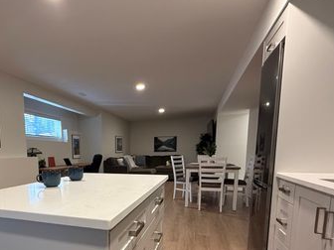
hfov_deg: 67.1
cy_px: 186
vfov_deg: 52.6
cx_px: 106
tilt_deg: -8.0
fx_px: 241
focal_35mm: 25
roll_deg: +0.7
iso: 200
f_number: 2.2
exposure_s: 1/60
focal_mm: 2.22
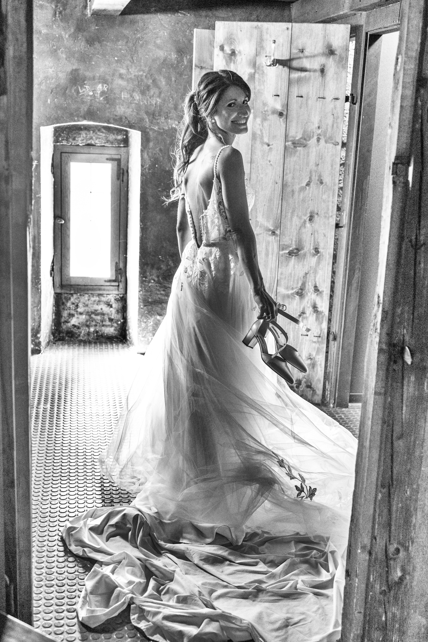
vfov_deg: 46.4
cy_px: 321
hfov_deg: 31.9
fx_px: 749
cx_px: 214
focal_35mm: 42
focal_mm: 42
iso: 2500
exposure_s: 1/30
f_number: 4
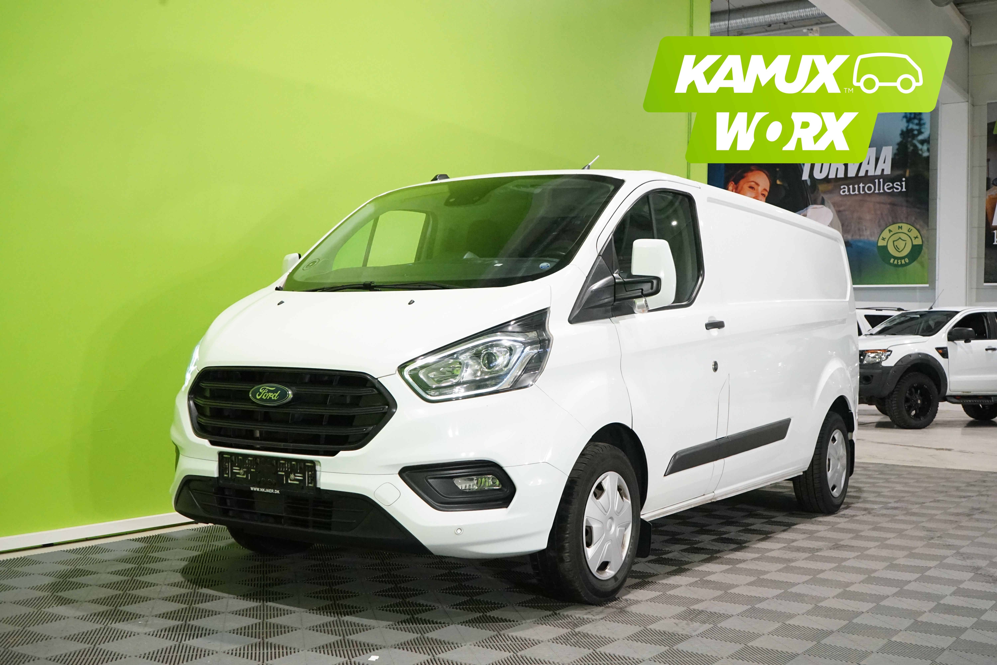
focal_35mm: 39
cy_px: 332
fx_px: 1080
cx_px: 498
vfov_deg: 34.2
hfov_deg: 49.6
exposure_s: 1/125
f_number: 8
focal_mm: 39
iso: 6400
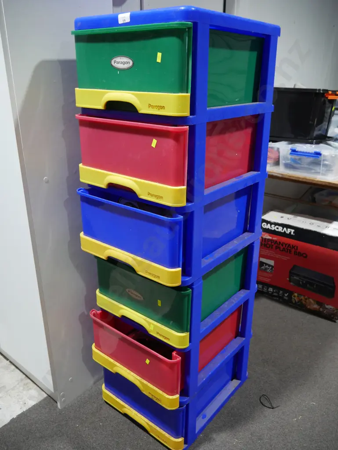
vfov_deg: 63.4
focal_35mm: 28
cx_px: 169
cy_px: 225
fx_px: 364
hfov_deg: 49.8
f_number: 3.5
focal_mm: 14
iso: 400
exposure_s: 1/60
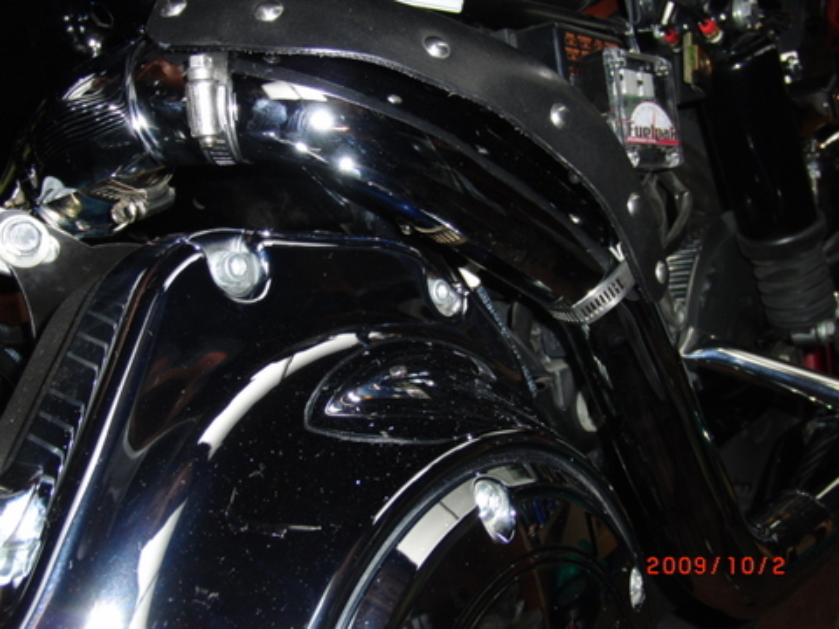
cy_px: 314
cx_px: 420
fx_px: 897
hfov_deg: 50.1
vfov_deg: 38.7
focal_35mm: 37
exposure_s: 1/25
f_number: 3.6
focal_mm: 6.42
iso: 100
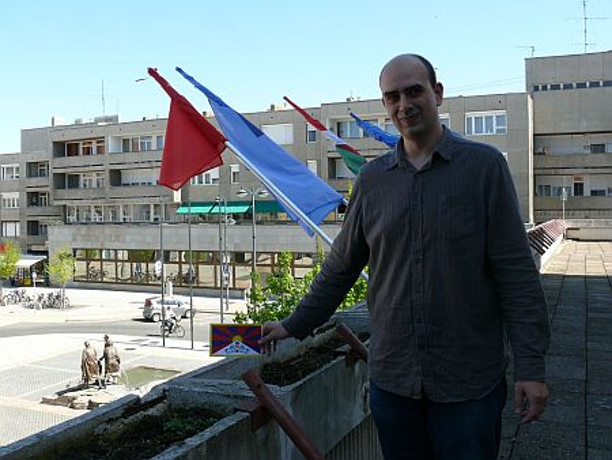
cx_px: 306
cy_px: 230
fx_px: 619
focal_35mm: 35
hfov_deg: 52.6
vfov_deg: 40.7
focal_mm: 7.4
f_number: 5.6
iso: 100
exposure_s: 1/250
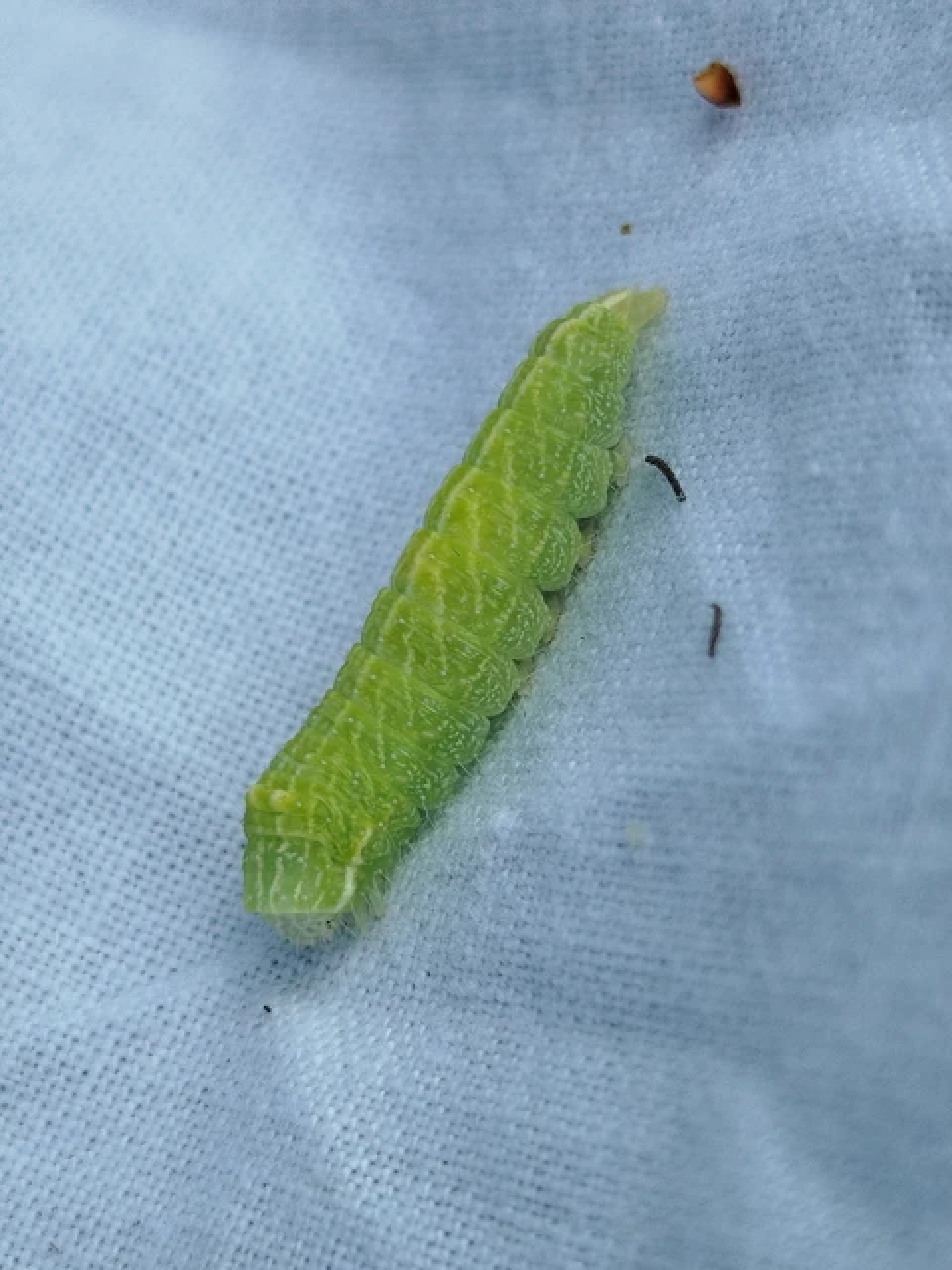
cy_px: 635
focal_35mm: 29
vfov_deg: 61.7
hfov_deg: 48.2
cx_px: 476
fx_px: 1063
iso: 50
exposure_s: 1/525
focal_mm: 5.31
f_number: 1.7
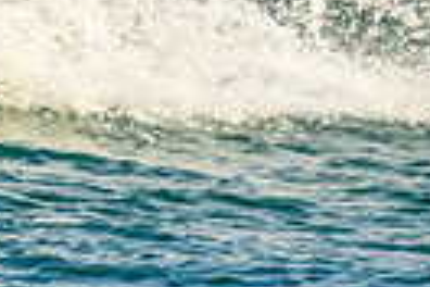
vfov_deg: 0.3
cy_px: -325
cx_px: -354
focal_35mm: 4842
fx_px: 57830
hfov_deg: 0.4
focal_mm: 800
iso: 2800
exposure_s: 1/2000
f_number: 11
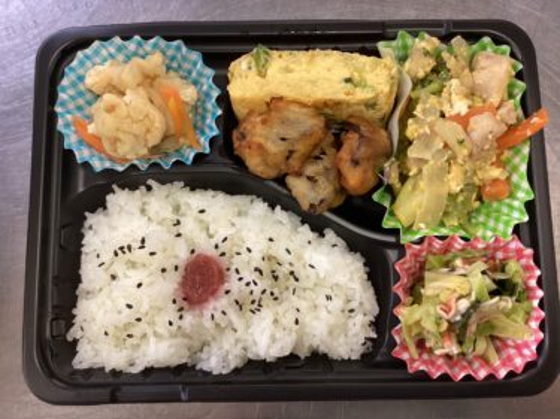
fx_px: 501
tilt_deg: -81.6
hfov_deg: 58.4
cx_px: 280
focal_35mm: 31
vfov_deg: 45.4
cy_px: 210
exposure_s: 1/50
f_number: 2.4
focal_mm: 3.3
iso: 200
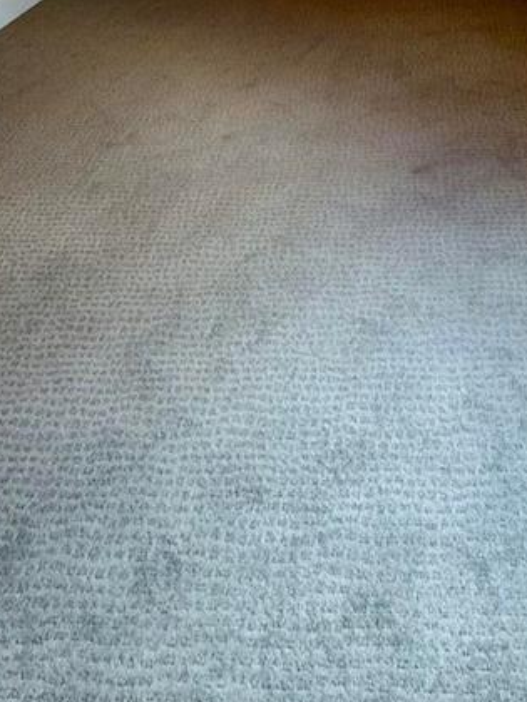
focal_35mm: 40
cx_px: 368
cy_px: -149
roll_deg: +3.7
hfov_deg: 35.5
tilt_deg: -9.4
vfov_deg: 36.0
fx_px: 812
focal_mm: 2.22
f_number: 2.2
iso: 160
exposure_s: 1/60
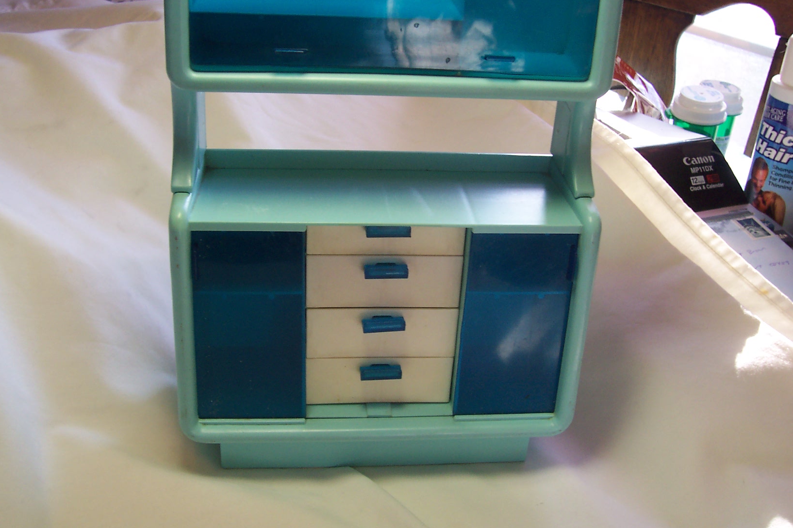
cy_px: 249
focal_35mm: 39
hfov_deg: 49.6
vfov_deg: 34.2
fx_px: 859
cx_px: 397
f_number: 2.8
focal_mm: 5.6
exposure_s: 1/60
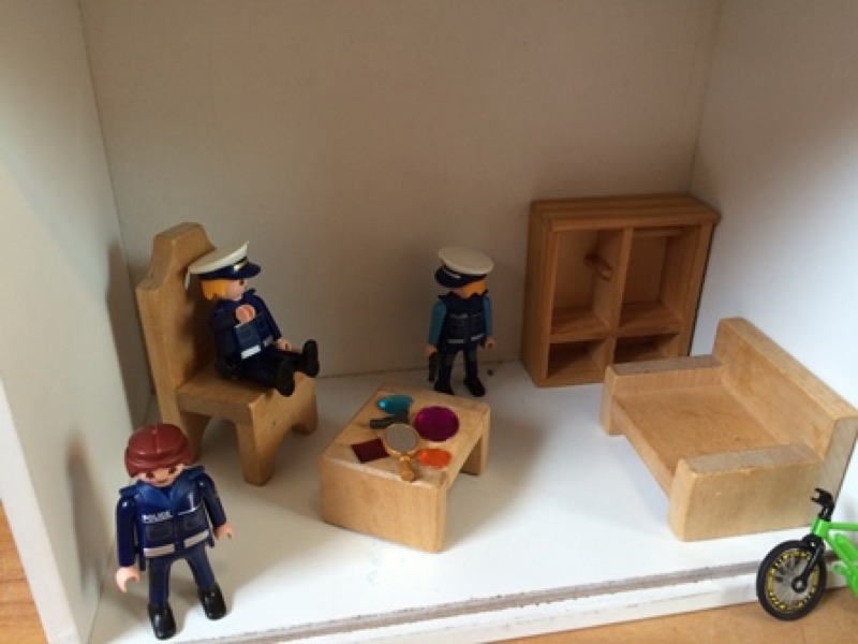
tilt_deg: -26.7
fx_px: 719
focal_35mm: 29
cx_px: 429
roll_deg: +1.0
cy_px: 322
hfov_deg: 61.7
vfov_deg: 48.2
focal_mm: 4.15
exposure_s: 1/33
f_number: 2.2
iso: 100
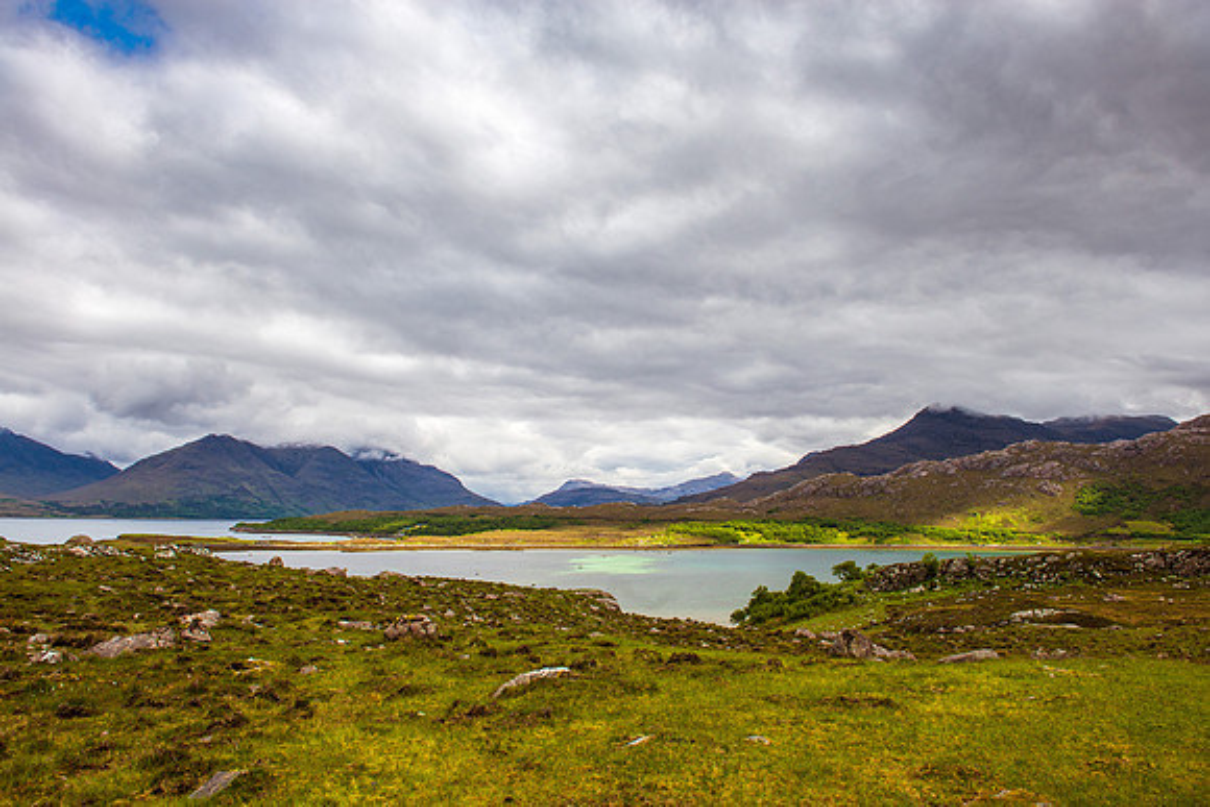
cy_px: 404
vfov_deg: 53.2
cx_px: 605
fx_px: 807
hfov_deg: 73.7
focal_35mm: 24
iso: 100
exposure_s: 1/400
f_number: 7.1
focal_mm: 24
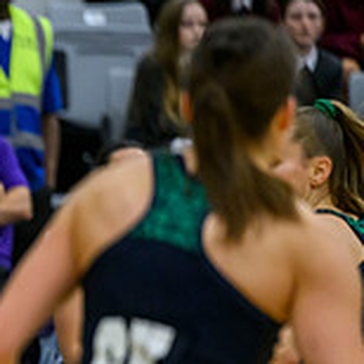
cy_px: 370
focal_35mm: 640
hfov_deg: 2.7
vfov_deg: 2.7
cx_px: -269
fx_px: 7614
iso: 3200
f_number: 2.8
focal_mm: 200
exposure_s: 1/1000
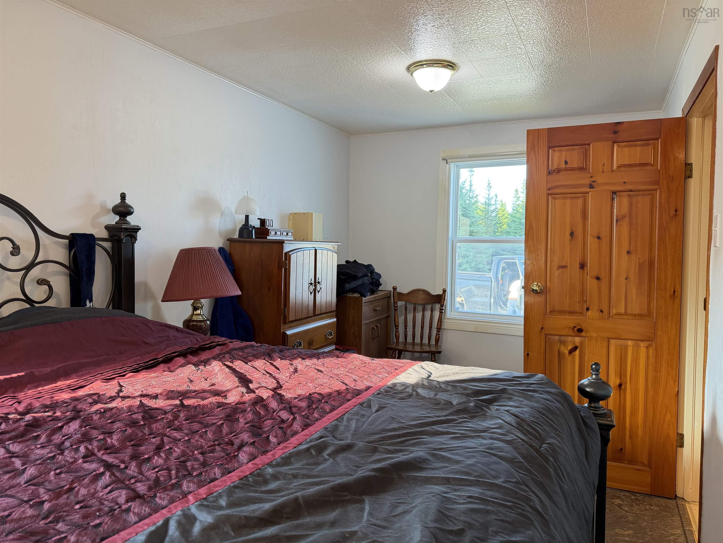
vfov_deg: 56.8
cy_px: 272
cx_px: 362
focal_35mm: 24
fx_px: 501
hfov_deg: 71.6
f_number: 1.78
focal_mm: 6.76
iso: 250
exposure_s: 1/60
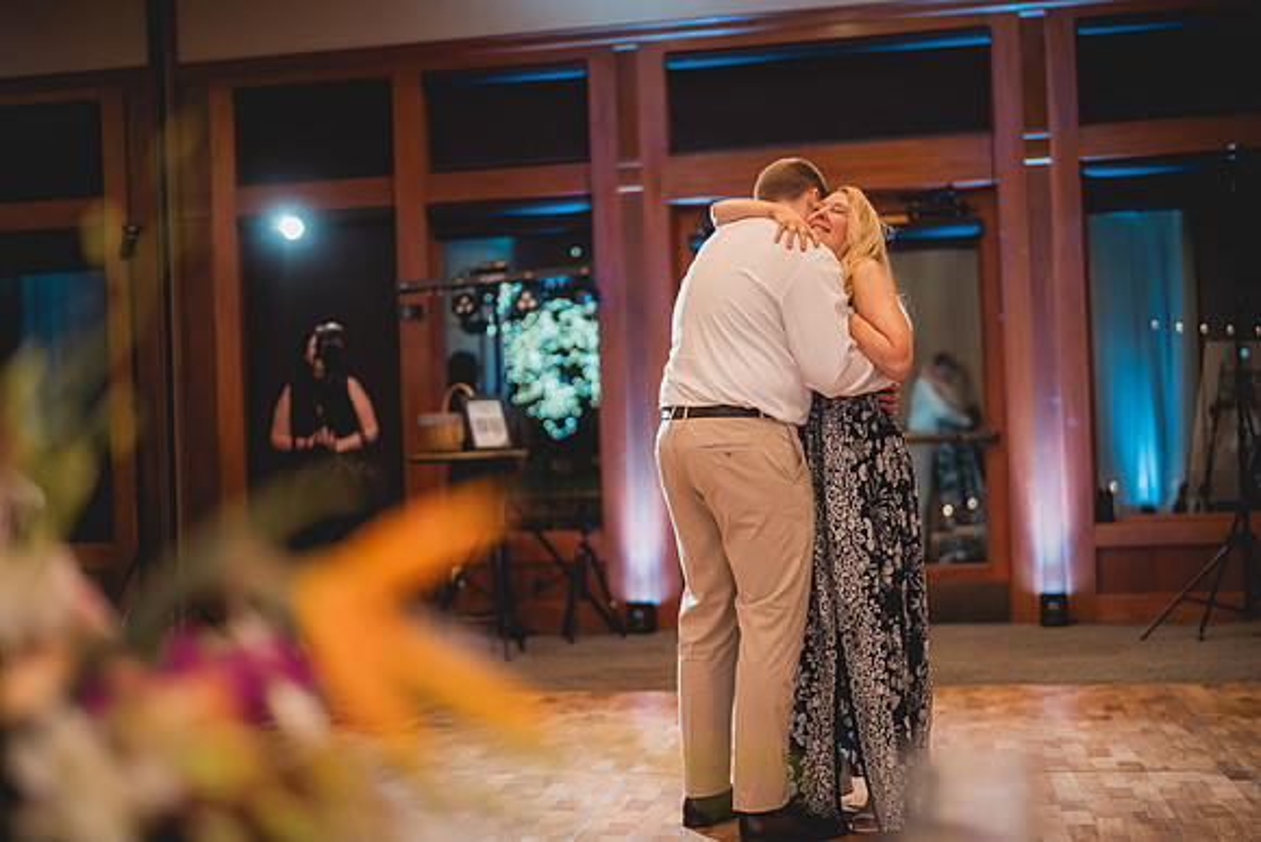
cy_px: 421
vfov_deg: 27.0
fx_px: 1752
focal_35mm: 50
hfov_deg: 39.6
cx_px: 630
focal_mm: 50
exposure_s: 1/500
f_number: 1.4
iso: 1250
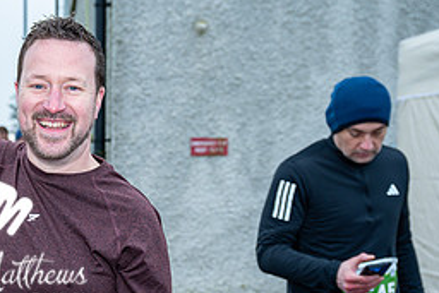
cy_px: 246
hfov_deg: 22.5
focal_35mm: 86
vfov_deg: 15.8
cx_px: -29
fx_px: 1049
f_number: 4
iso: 100
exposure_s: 1/200
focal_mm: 38
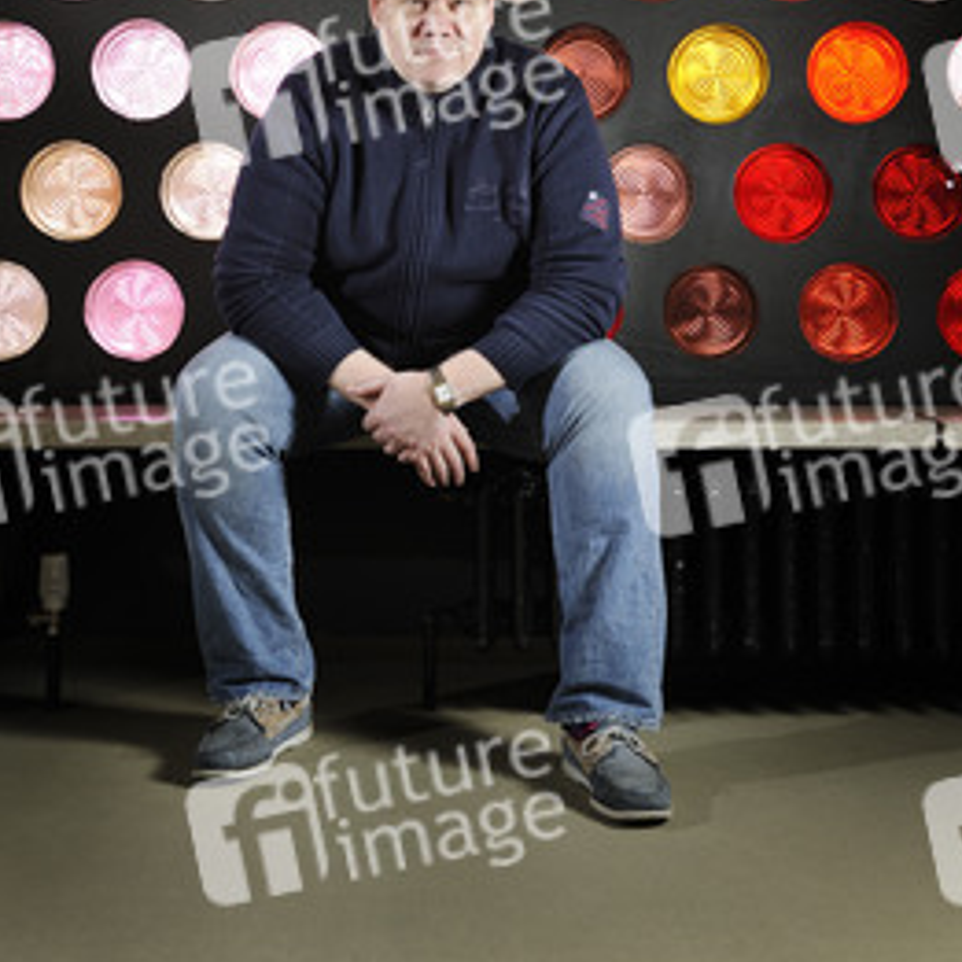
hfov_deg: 32.8
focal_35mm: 52
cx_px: 483
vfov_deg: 32.3
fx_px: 1635
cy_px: 265
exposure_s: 1/100
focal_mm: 40
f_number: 4.5
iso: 400
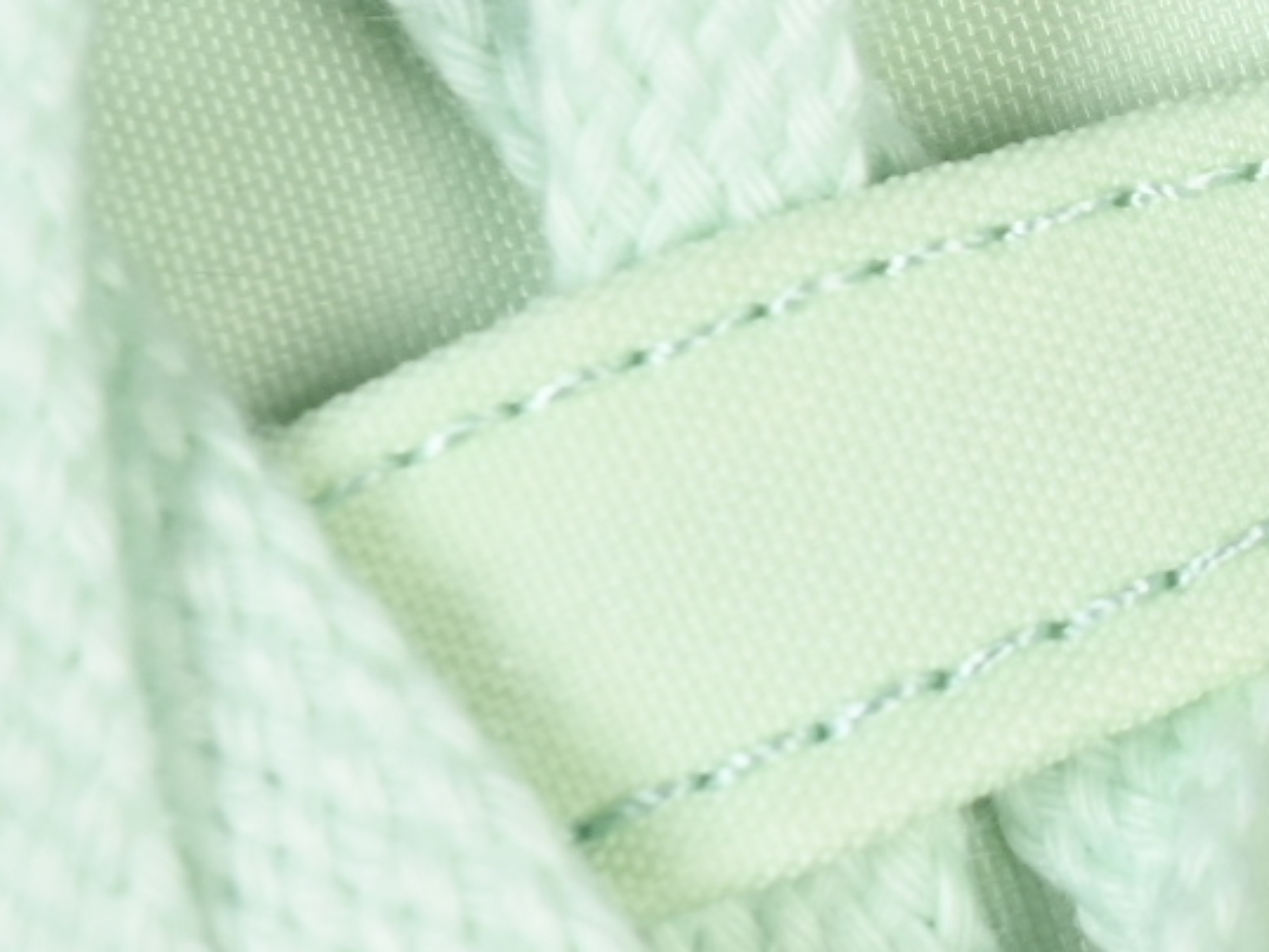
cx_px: 2077
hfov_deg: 5.2
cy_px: 50
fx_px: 13714
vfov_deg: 4.0
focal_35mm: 374
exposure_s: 1/80
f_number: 7.1
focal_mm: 50
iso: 160
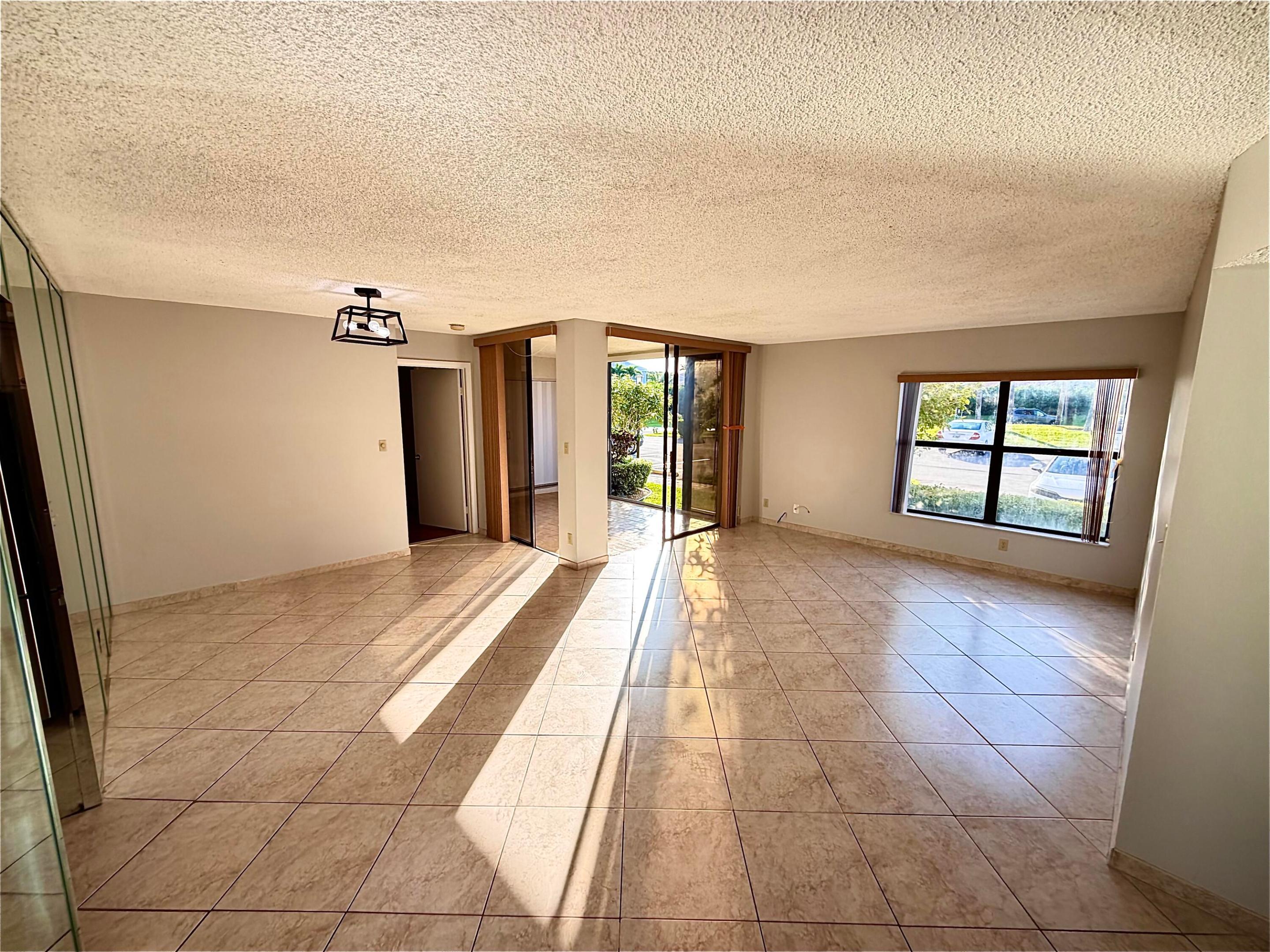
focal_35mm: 14
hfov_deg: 102.1
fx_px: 514
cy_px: 476
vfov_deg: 85.7
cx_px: 635
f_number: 2.2
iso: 80
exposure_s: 1/121
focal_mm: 2.22
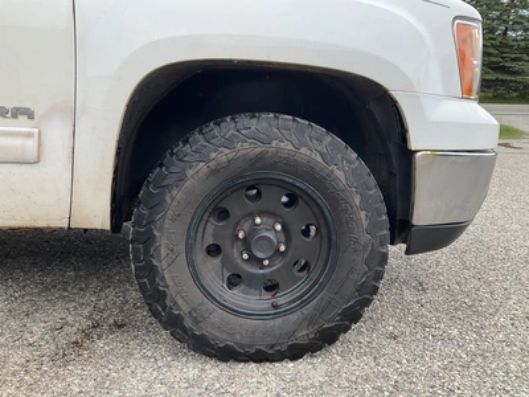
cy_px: 198
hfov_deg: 61.7
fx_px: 443
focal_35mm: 29
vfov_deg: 48.2
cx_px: 264
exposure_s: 1/400
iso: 25
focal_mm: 3
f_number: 1.8
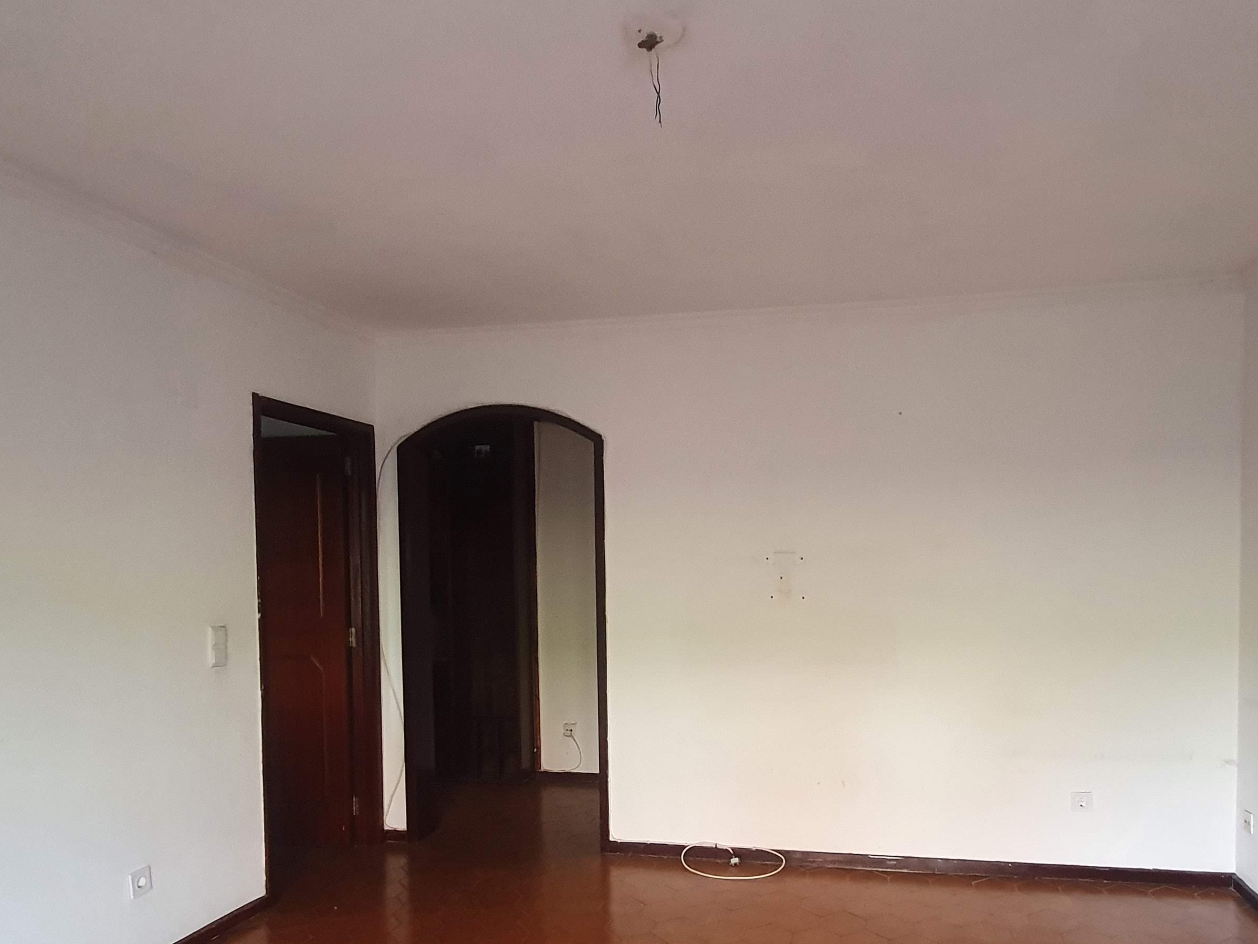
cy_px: 589
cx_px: 669
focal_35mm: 25
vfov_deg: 54.3
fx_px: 909
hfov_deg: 69.3
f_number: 2.2
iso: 320
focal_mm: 1.8
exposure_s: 1/50
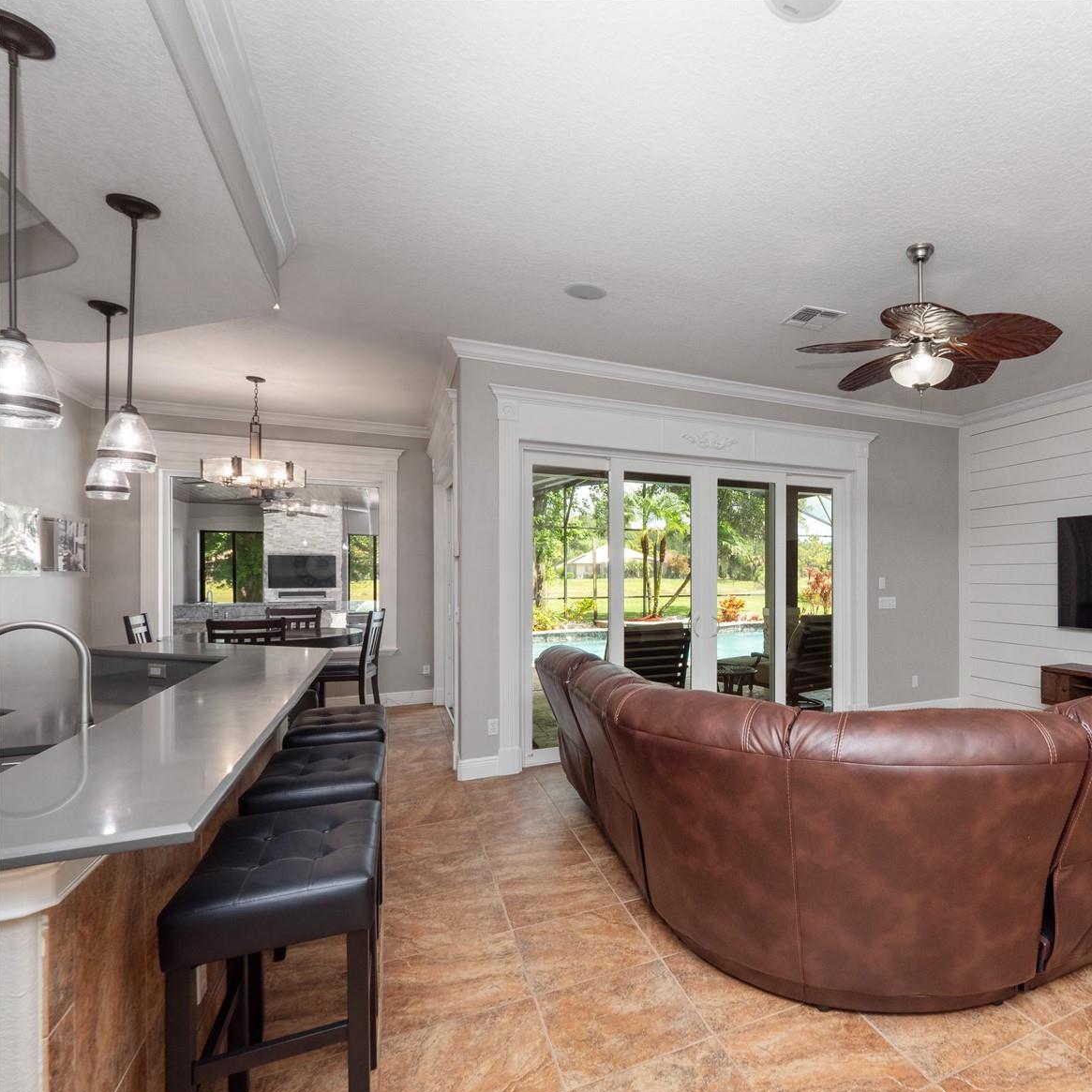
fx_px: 607
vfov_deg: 84.0
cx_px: 747
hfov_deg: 80.5
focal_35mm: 17
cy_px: 557
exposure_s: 1/80
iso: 320
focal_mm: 7
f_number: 8
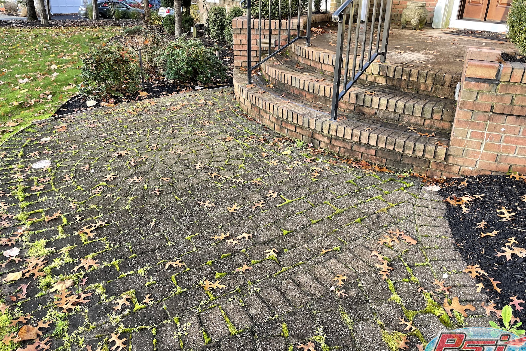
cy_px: 182
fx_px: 409
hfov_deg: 65.5
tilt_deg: -25.7
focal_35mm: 28
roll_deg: -1.2
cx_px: 265
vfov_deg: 46.4
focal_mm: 4.2
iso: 64
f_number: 1.6
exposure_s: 1/121
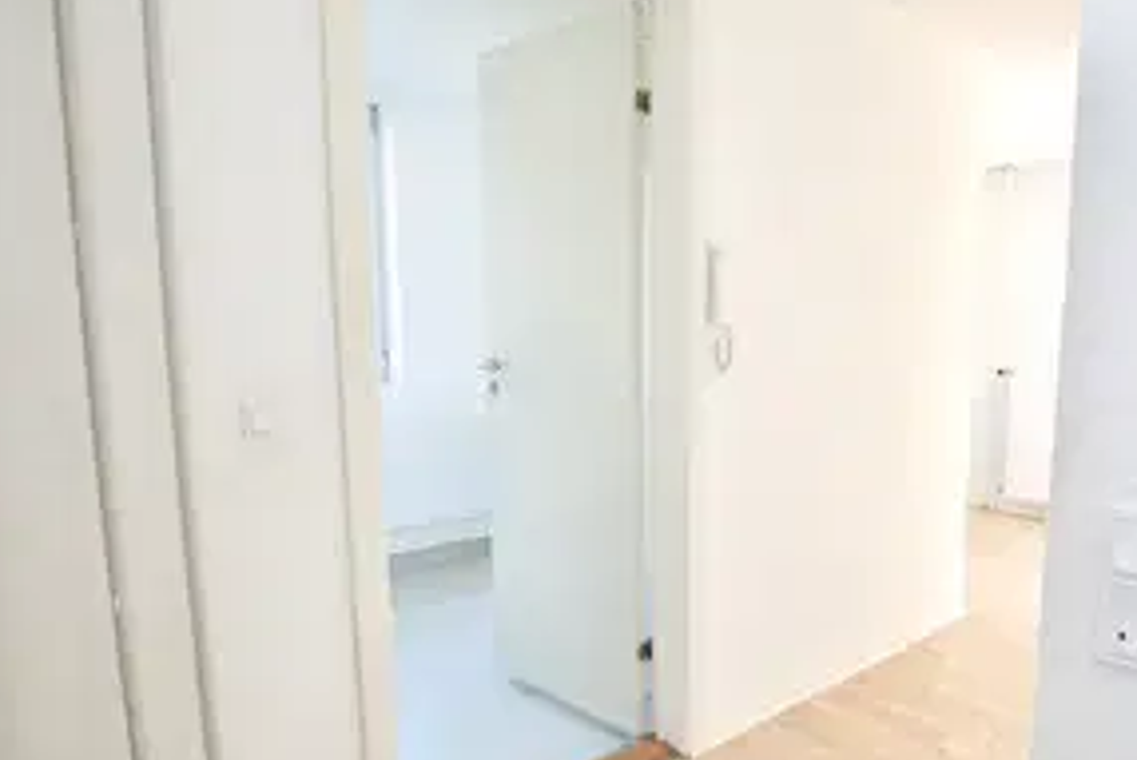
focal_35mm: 22
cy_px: 414
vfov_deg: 57.2
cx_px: 803
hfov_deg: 74.8
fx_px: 695
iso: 400
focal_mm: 10
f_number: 5.6
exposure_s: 1/100
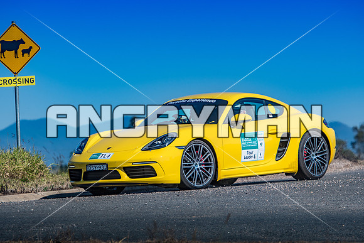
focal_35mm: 248
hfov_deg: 8.3
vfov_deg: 5.6
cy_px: 122
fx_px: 2503
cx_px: 182
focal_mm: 165
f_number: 4.5
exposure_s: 1/2500
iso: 100
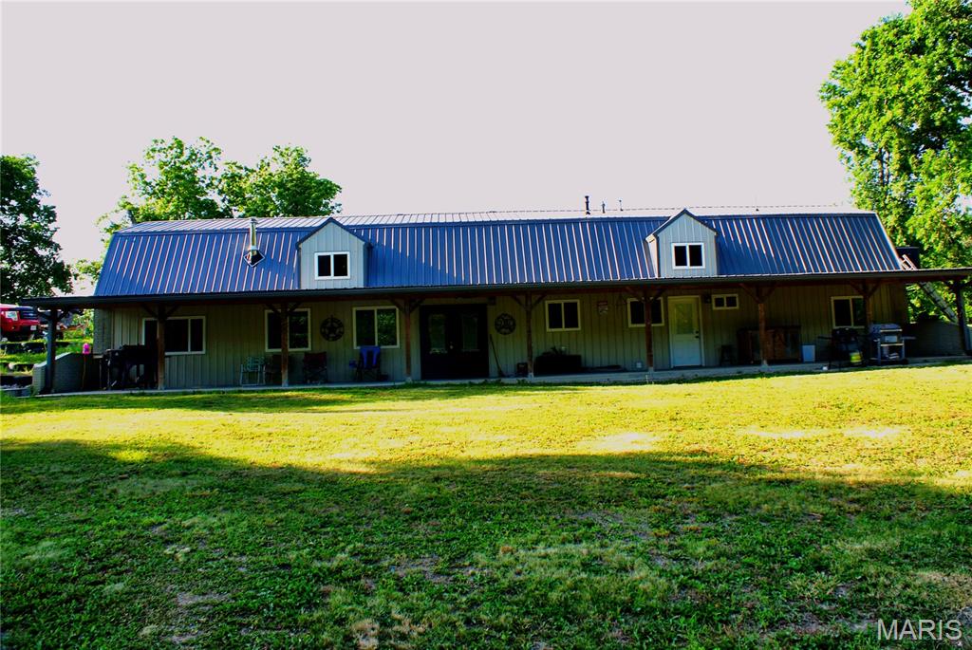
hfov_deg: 67.3
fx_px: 730
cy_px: 325
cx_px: 486
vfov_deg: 48.0
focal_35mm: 27
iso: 100
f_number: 9
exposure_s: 1/80
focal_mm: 18
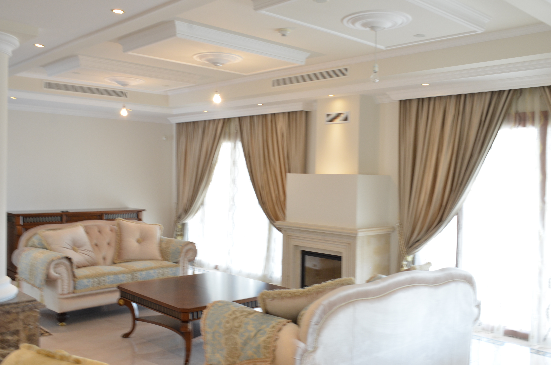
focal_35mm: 36
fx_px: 550
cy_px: 182
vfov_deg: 36.7
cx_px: 276
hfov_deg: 53.2
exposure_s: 1/6
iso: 500
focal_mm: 24
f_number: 10
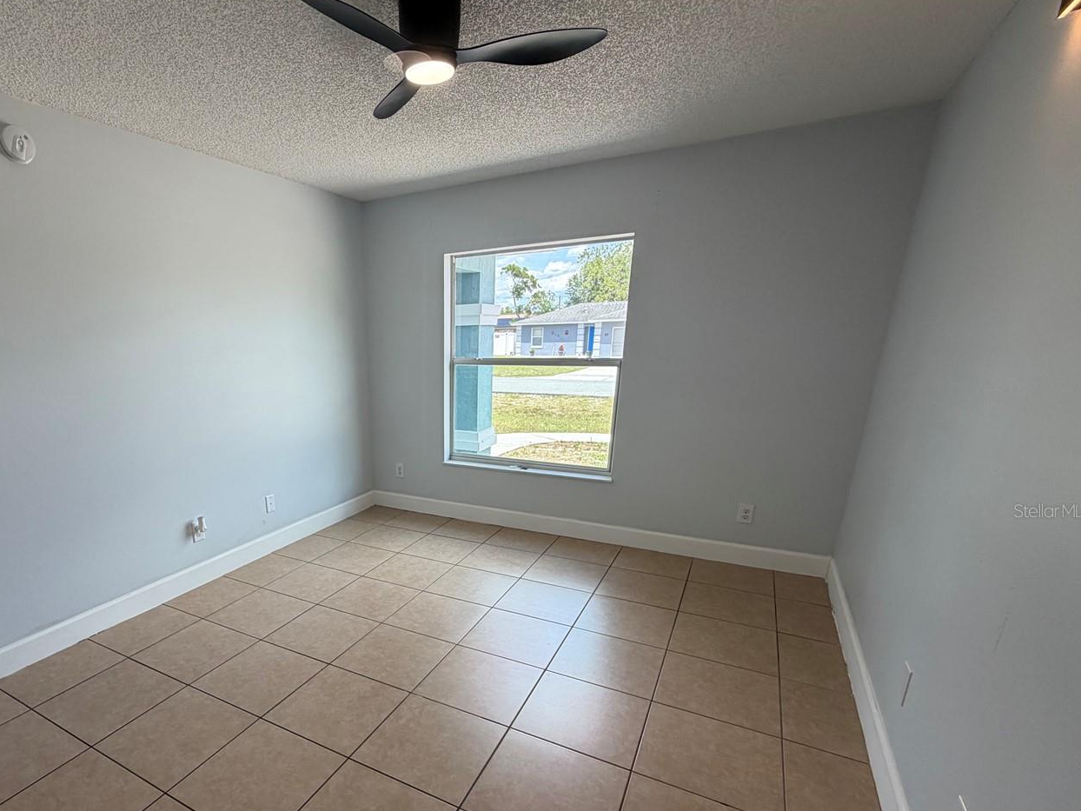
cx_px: 401
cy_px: 510
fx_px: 562
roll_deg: +1.2
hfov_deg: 85.9
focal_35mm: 18
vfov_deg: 70.4
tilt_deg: -17.9
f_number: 2.2
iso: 64
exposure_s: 1/140
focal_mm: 2.22
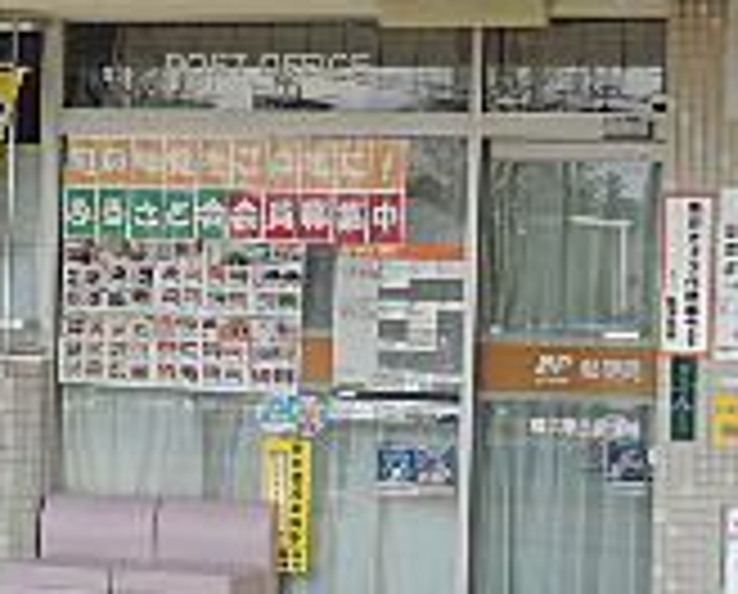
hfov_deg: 12.6
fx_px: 3328
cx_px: 274
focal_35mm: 152
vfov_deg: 10.2
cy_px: 306
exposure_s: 1/250
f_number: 3.2
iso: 80
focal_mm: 8.6
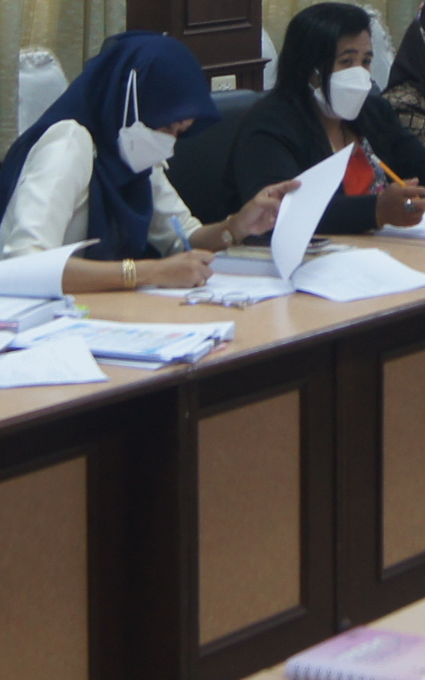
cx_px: 404
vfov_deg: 14.4
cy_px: -51
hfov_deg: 9.2
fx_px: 2633
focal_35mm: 142
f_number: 4
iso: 250
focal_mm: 20
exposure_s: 1/40
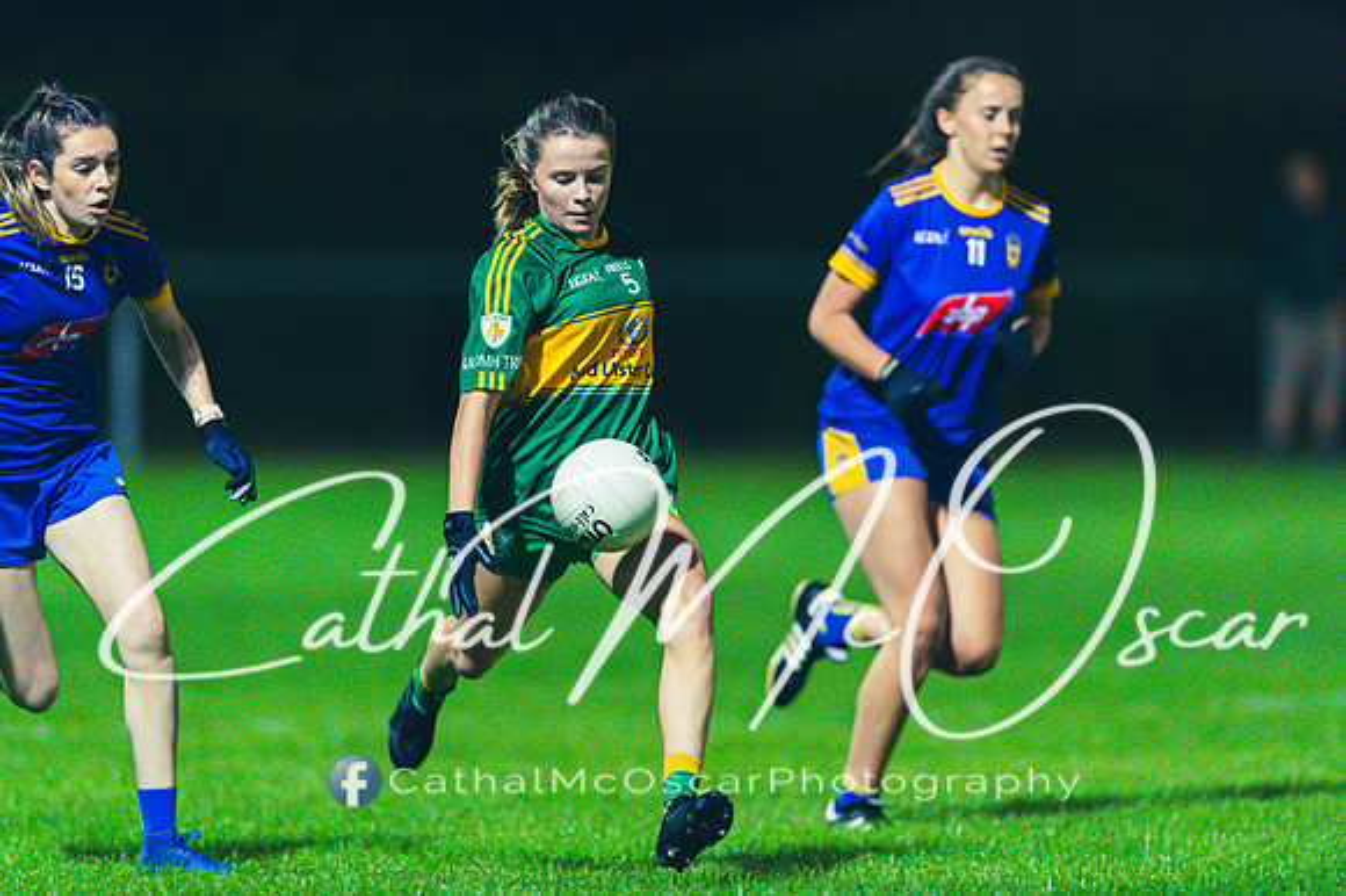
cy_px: 448
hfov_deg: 5.2
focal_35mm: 400
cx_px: 673
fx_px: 14946
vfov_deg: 3.4
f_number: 2.8
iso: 5000
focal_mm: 400
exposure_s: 1/500
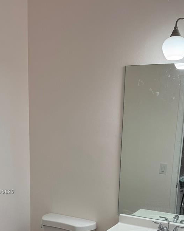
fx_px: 293
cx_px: 107
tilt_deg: -12.7
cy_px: 192
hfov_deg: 34.8
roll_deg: -2.3
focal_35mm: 43
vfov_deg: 40.7
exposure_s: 1/120
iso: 64
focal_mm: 6.76
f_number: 1.78
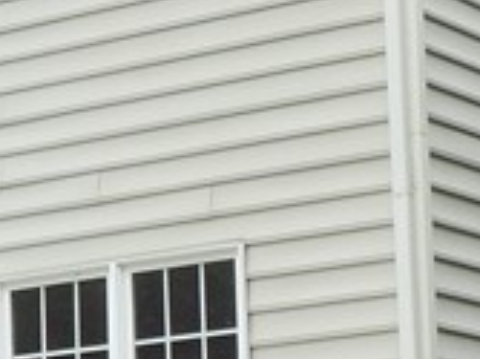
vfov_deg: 8.1
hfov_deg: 10.6
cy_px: 264
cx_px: -49
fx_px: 2550
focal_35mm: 184
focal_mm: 5.3
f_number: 3.3
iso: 80
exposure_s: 1/250
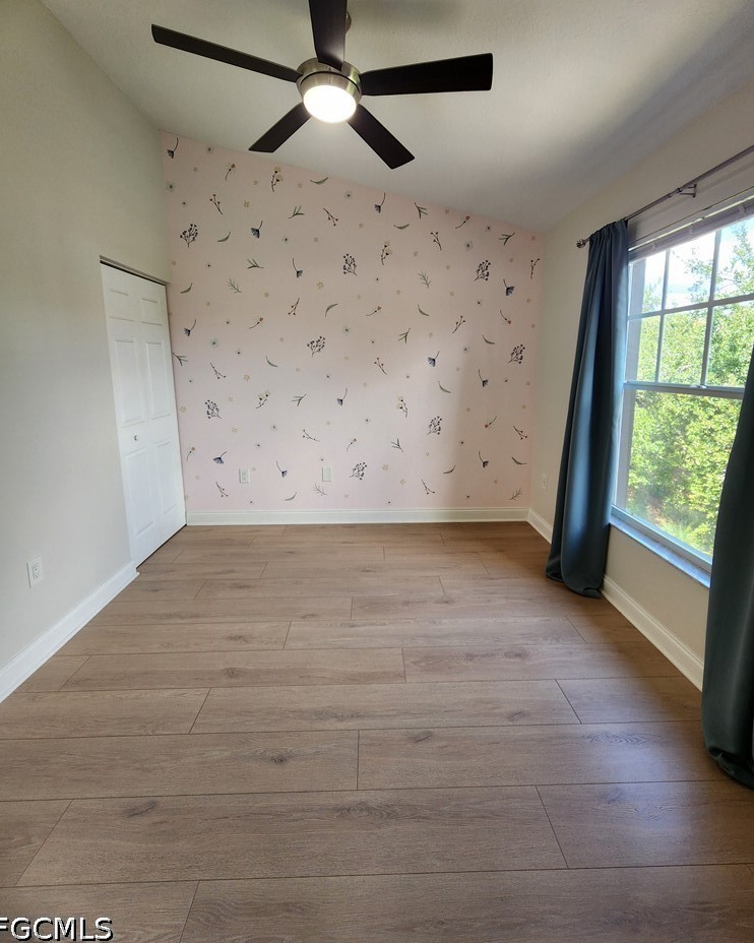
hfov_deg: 88.0
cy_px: 432
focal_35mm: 14
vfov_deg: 100.5
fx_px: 391
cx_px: 375
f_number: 2.2
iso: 125
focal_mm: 2.2
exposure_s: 1/60
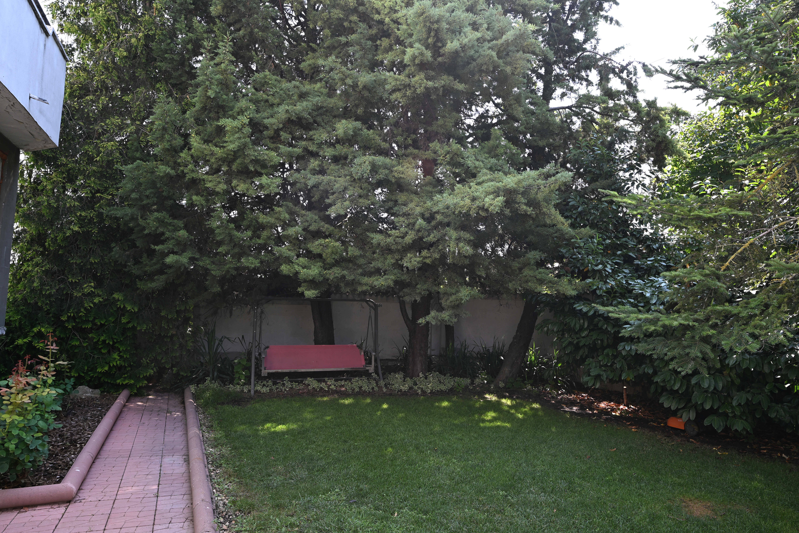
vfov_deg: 55.1
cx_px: 400
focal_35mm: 23
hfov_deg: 76.1
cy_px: 266
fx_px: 510
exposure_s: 1/30
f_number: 9
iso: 100
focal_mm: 23
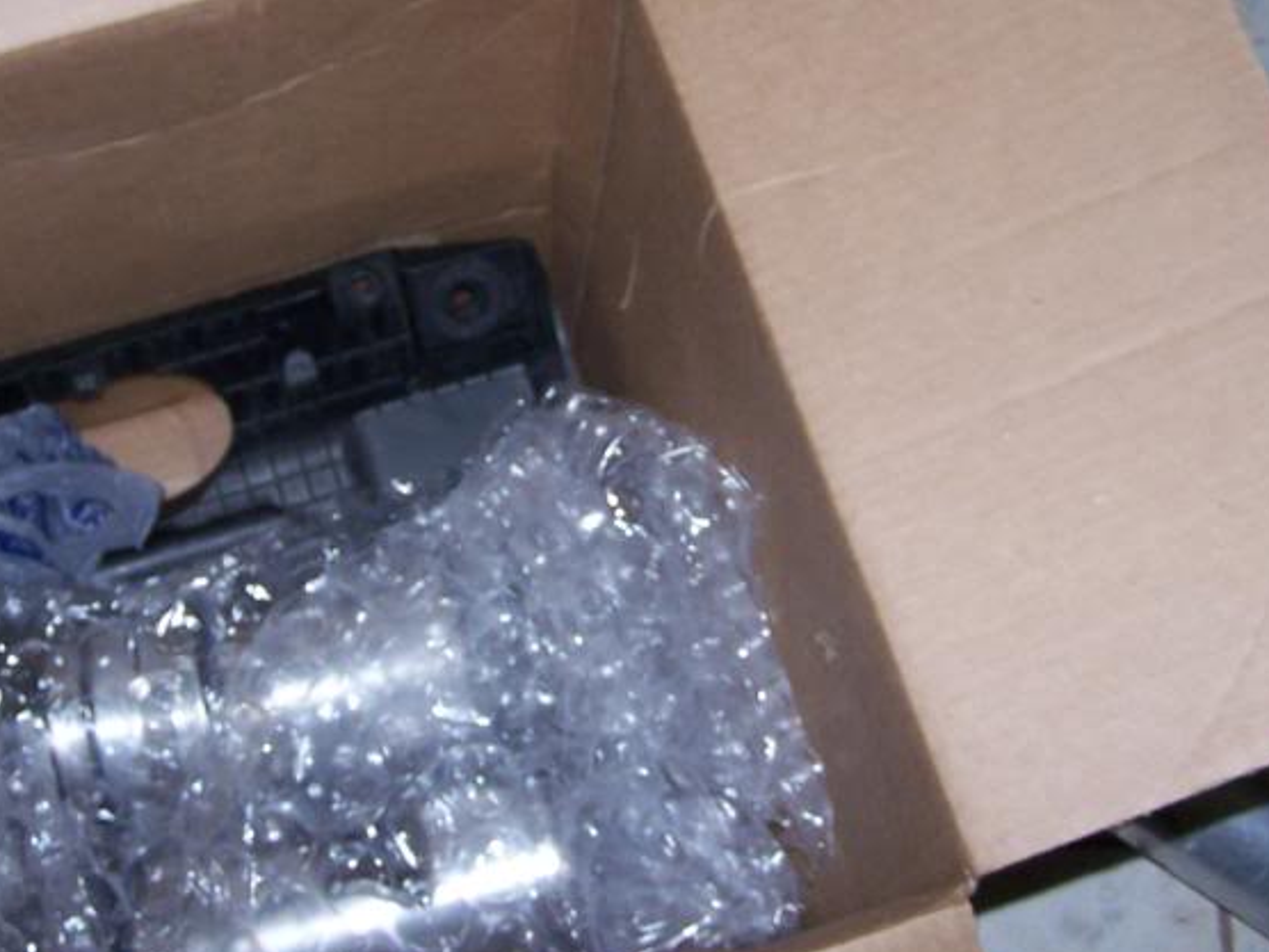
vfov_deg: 20.9
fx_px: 2566
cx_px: 571
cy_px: 326
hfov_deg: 27.8
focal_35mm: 70
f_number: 2.8
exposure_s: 1/60
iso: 80
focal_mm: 6.3
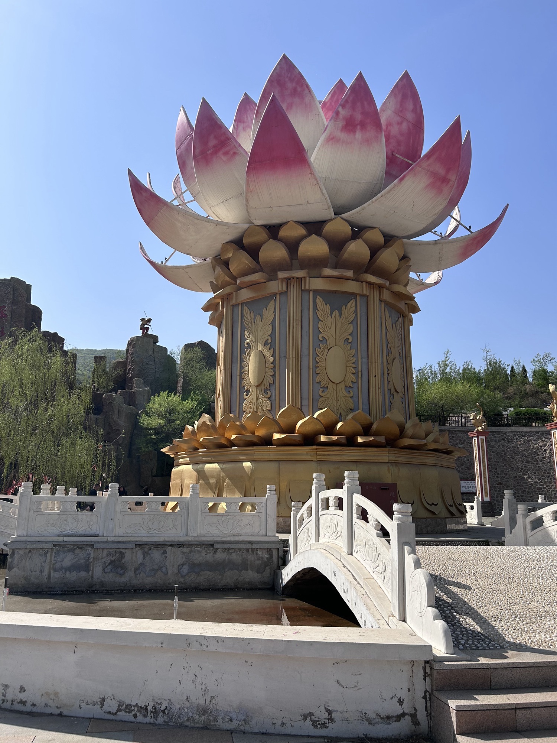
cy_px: 372
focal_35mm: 26
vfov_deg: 67.3
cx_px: 278
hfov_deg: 53.1
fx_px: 558
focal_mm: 5.7
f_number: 1.5
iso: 50
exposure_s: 1/5587
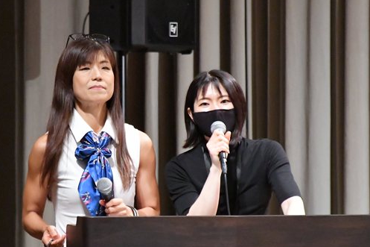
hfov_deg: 2.9
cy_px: 150
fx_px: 7212
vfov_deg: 2.0
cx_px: 89
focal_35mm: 702
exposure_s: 1/400
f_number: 5.6
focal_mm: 300
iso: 12800
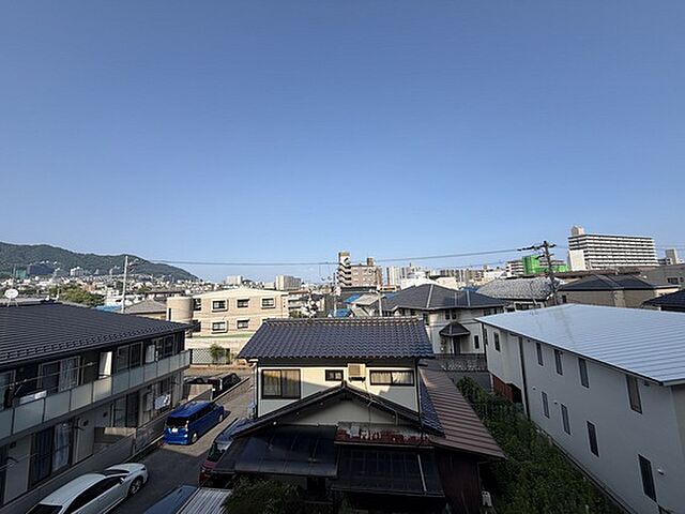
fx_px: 277
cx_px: 342
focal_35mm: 14
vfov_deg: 85.7
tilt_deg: +3.5
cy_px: 257
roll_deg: +2.0
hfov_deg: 102.1
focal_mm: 2.22
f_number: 2.2
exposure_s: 1/770
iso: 20
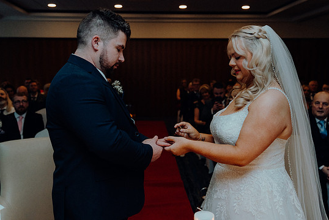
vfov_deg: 32.6
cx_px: 164
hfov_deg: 47.4
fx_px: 375
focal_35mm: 41
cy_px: 114
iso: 2500
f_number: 3.5
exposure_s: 1/160
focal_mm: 38
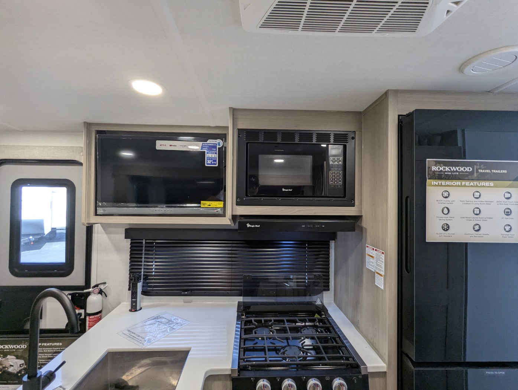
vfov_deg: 78.2
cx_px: 259
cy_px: 195
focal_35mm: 16
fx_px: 240
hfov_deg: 94.4
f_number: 2.2
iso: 137
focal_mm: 2.35
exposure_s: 1/81.4
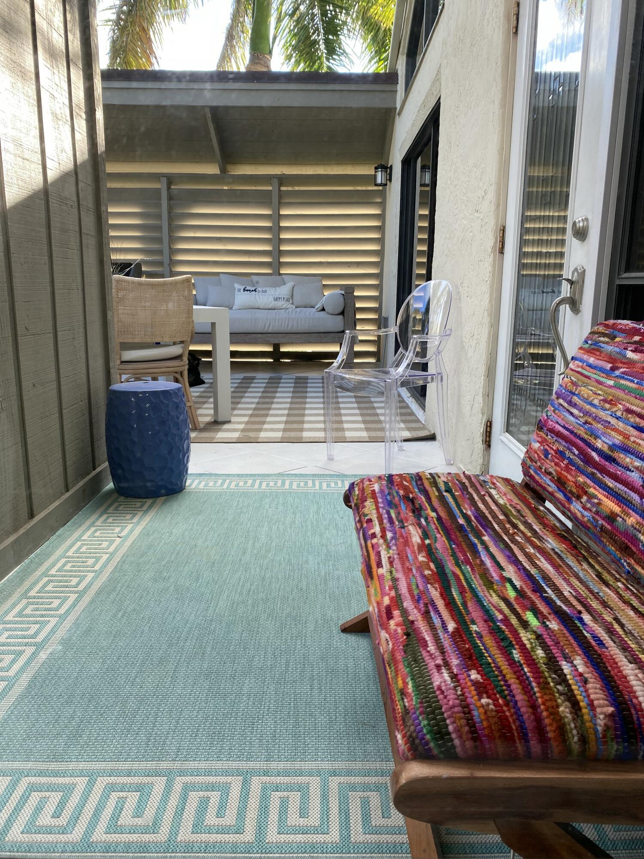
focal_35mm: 26
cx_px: 322
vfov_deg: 67.3
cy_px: 430
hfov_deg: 53.1
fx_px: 645
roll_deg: +0.1
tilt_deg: -12.3
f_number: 1.8
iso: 32
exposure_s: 1/223
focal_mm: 4.25
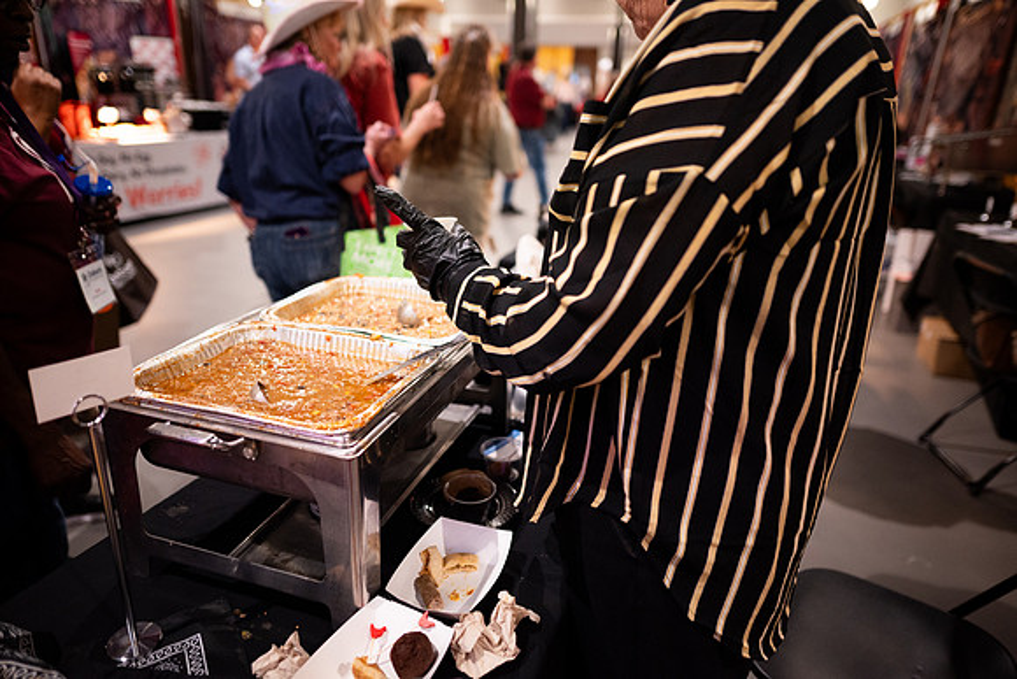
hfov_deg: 73.7
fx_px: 678
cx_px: 508
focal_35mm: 24
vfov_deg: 53.2
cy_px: 340
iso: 1250
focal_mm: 24
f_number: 1.8
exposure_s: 1/200
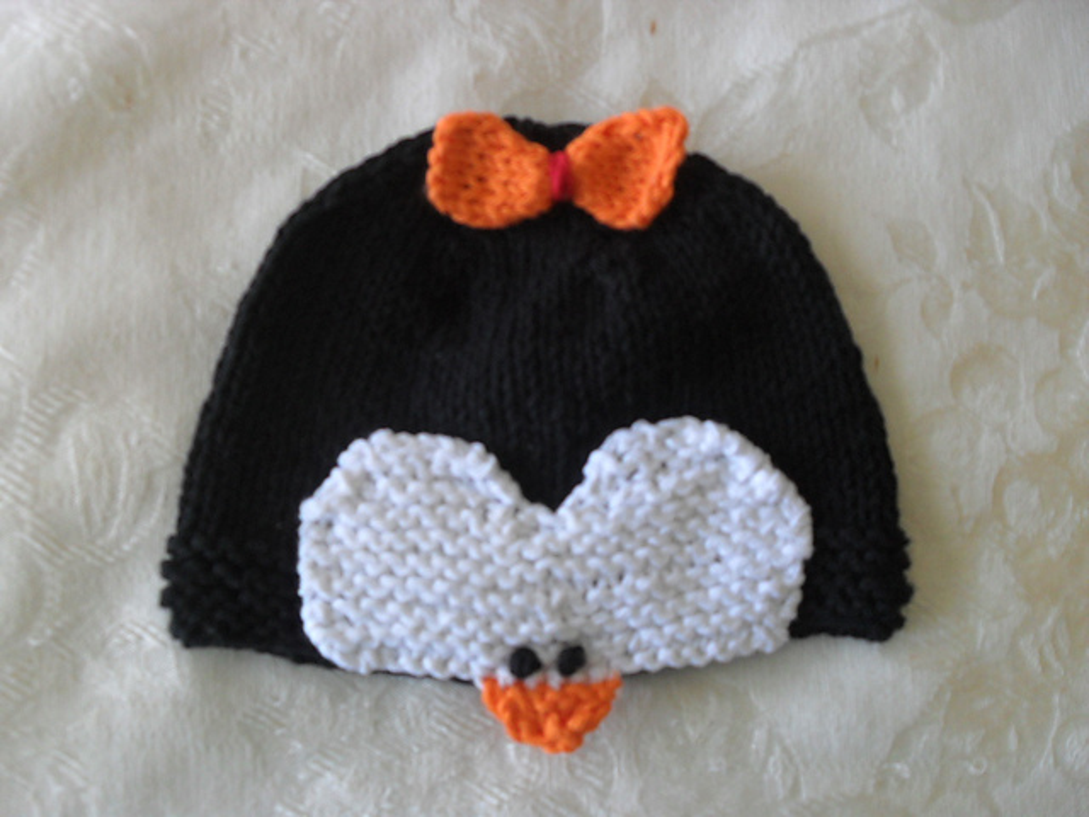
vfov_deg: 40.7
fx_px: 1101
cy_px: 408
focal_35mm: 35
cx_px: 544
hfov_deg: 52.6
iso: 120
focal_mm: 6.2
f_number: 2.8
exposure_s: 1/45
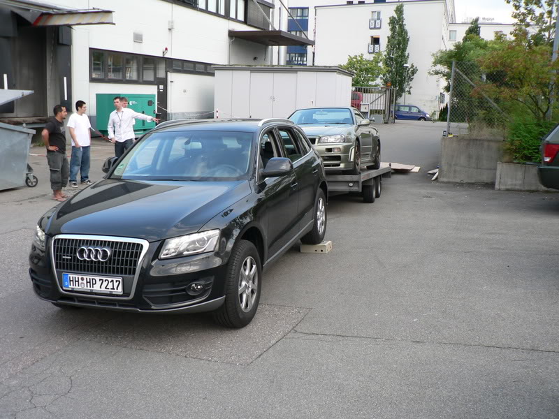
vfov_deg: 39.7
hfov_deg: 51.4
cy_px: 210
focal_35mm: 36
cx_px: 280
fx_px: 581
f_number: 2.8
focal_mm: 6
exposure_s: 1/60
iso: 80
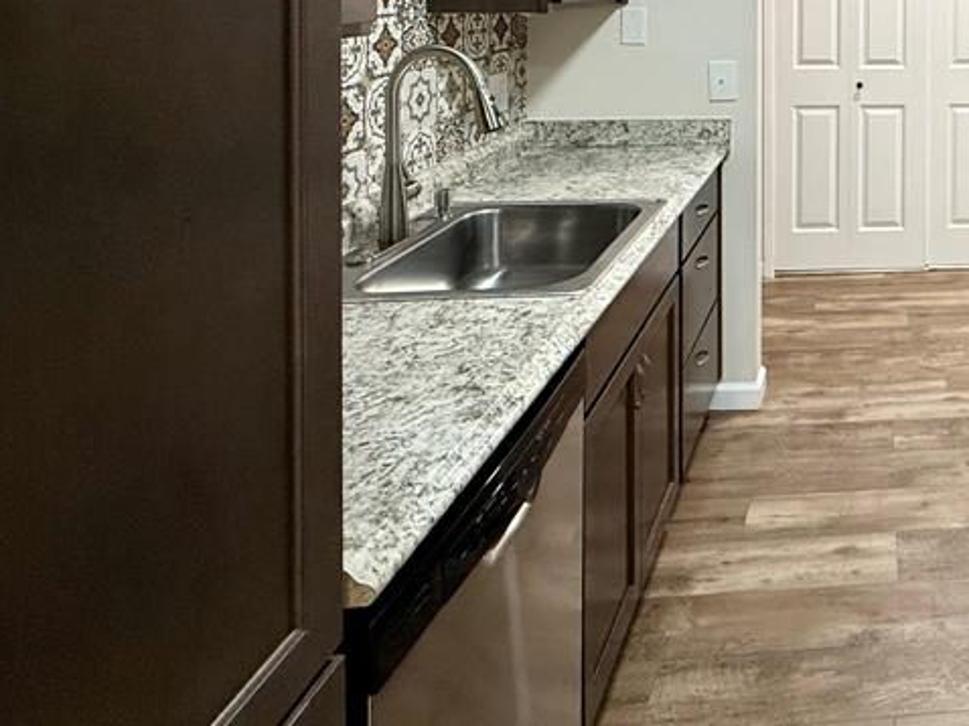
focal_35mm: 30
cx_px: 953
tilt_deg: +0.0
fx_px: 839
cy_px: -20
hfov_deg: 49.7
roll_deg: -0.3
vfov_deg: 40.2
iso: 320
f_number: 2.2
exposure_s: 1/120
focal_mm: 2.22
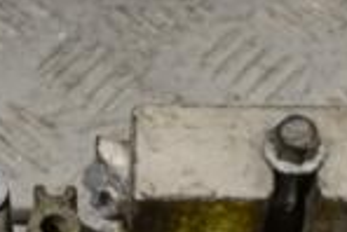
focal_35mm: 146
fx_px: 1409
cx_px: 68
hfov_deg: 14.0
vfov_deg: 9.0
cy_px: 408
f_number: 4
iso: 100
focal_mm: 24
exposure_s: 1/50
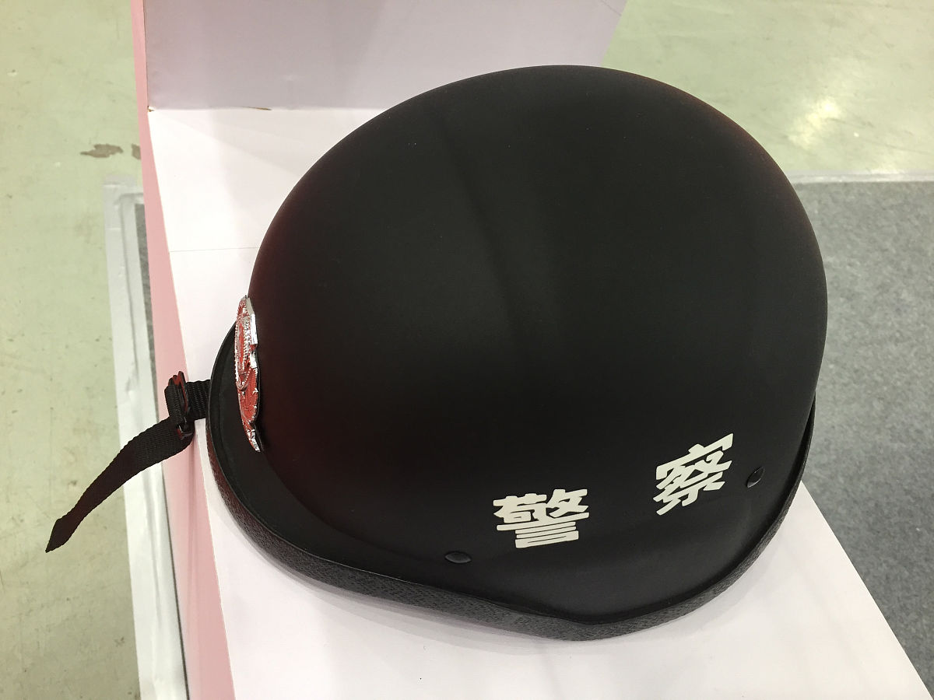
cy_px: 350
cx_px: 467
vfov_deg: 48.2
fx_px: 782
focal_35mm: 29
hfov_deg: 61.7
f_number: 2.2
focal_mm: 4.15
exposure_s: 1/33
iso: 64
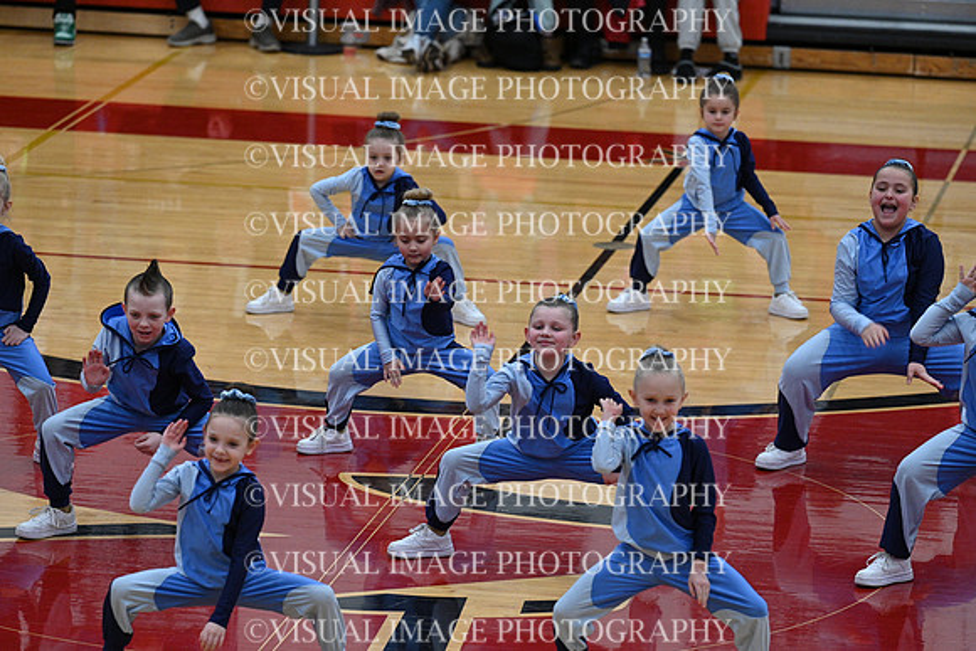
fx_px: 5423
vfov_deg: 6.9
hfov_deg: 10.3
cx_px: 488
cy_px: 326
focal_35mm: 200
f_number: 4
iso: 4000
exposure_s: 1/400
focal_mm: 200
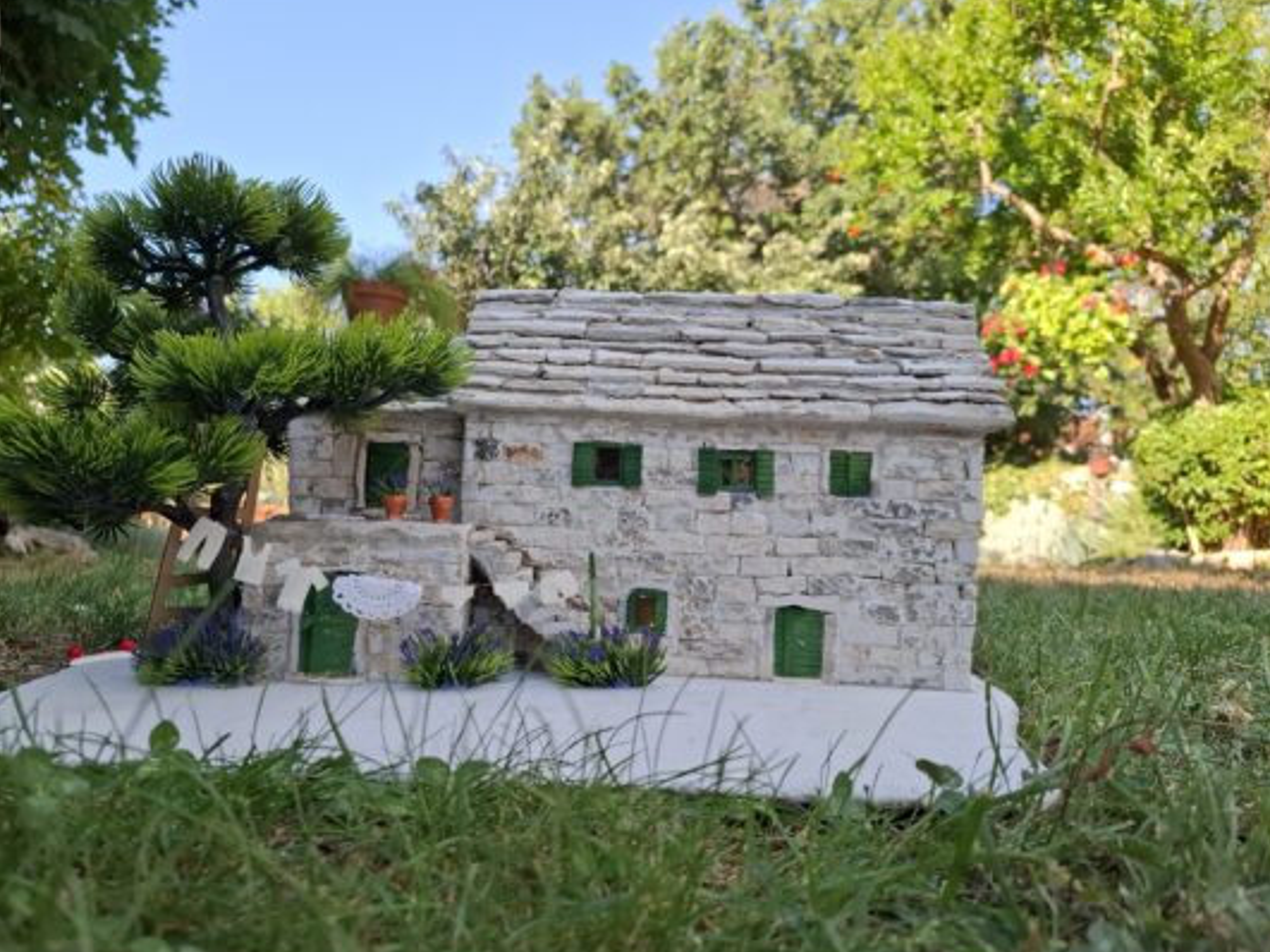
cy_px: 483
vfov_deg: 53.0
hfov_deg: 67.1
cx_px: 562
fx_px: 954
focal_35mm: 26
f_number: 1.8
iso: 50
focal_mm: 5.54
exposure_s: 1/629
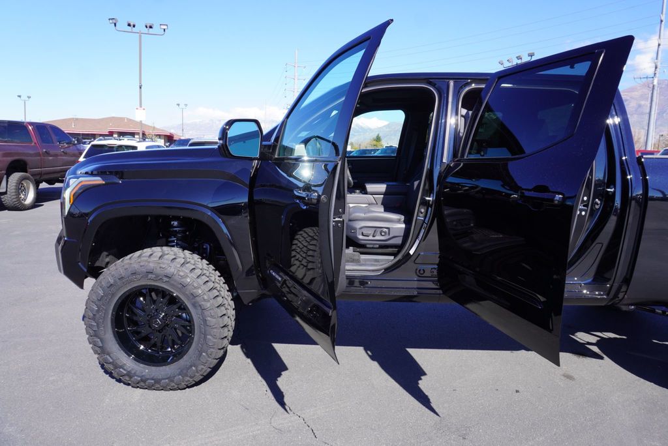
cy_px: 223
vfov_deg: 53.2
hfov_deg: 73.7
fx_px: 446
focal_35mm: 24
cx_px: 334
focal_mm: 16
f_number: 8
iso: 100
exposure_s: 1/125
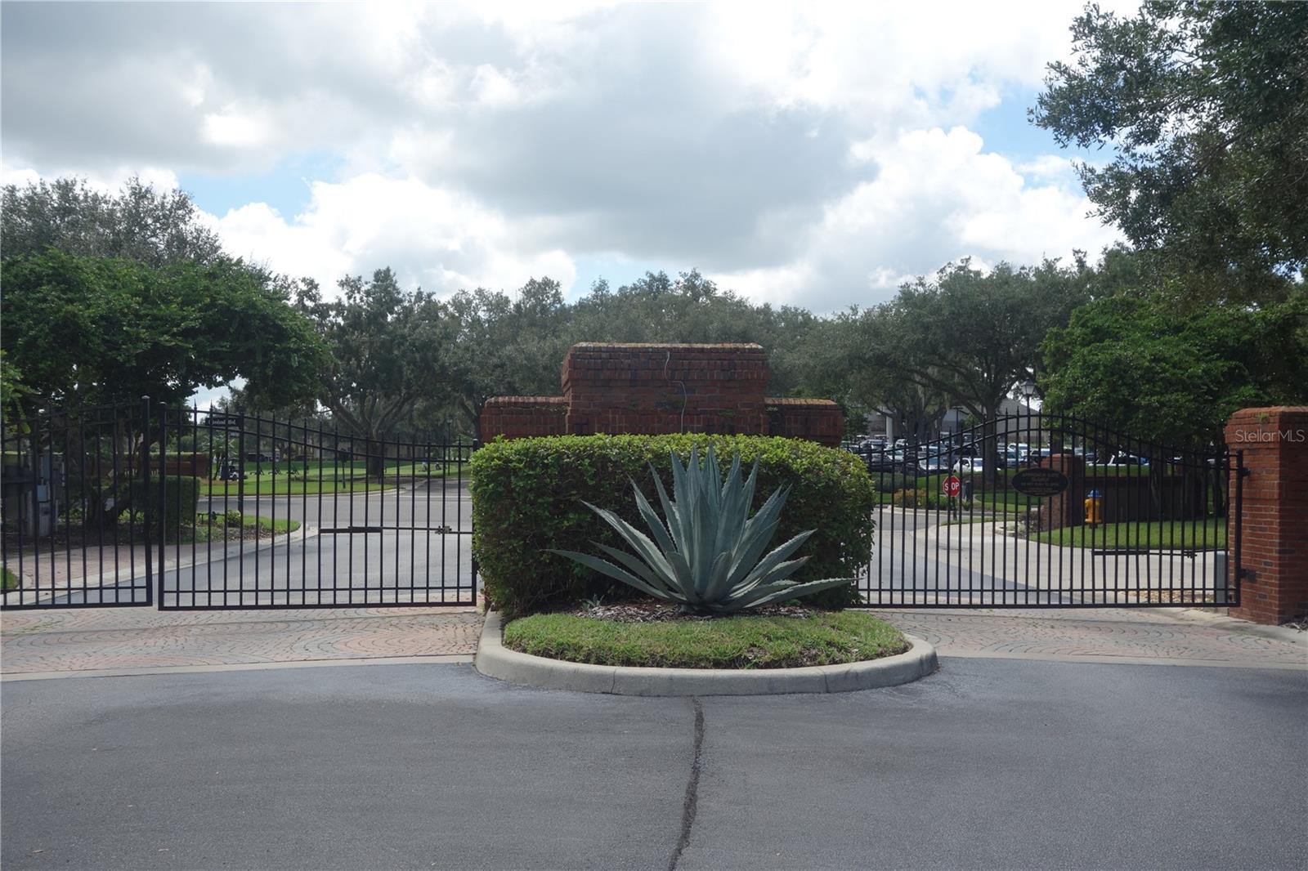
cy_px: 436
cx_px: 654
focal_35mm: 38
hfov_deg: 50.7
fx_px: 1380
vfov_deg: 35.0
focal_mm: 14.23
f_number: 5.6
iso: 125
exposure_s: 1/400
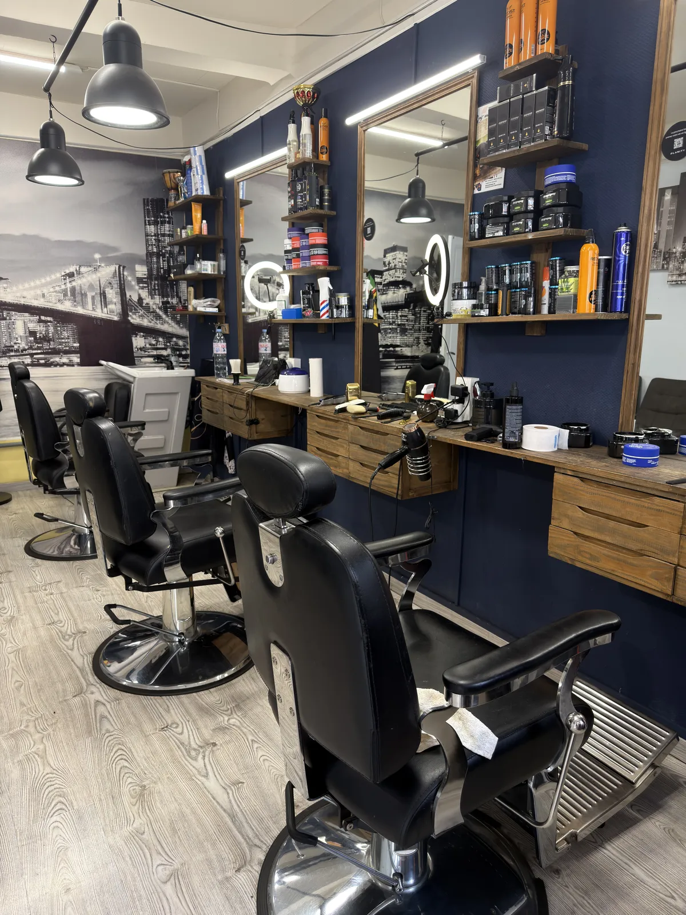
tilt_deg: -12.0
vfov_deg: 71.6
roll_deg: -0.6
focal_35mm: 24
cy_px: 458
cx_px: 343
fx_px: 634
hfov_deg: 56.8
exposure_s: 1/100
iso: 80
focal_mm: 6.76
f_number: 1.78
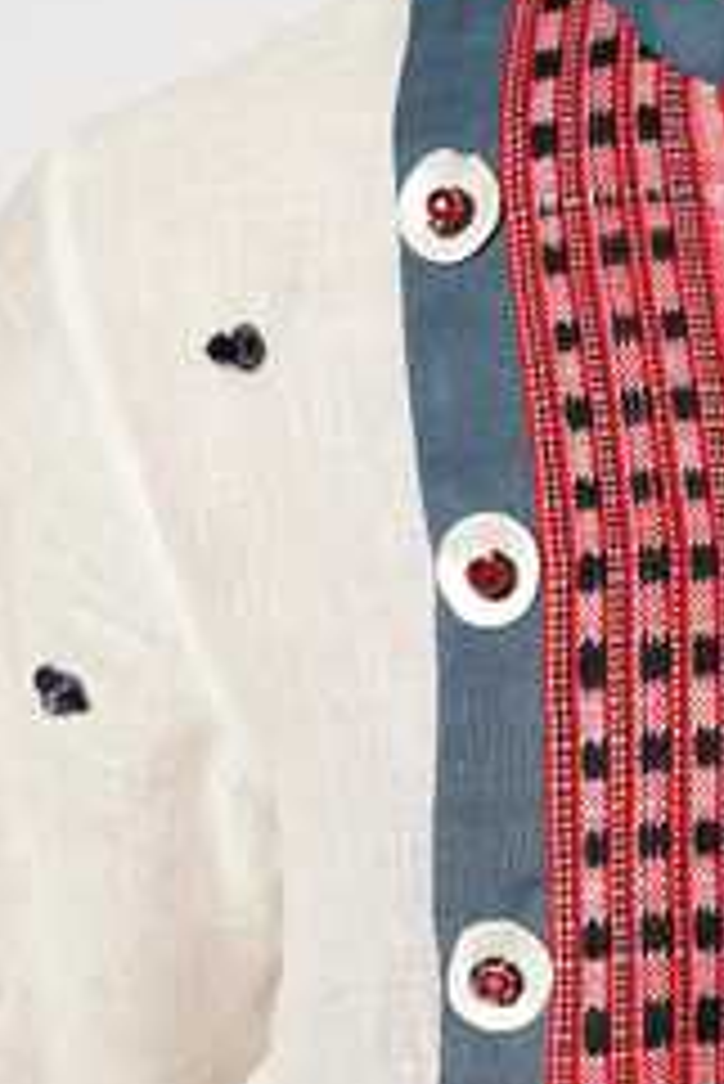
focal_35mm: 134
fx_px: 4039
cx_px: 746
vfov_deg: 15.1
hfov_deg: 10.2
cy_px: 969
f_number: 5
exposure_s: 1/200
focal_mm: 61.5
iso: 125
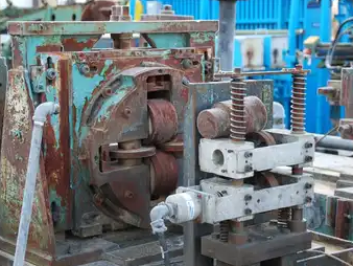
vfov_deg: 18.0
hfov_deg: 23.8
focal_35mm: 82
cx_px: 157
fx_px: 837
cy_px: 137
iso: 200
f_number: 5
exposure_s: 1/50
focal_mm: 48
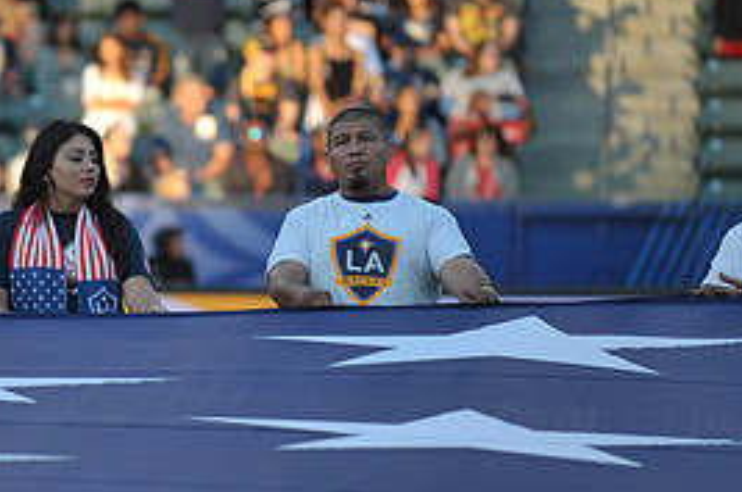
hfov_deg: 4.7
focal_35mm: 435
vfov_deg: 3.1
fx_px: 8950
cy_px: 231
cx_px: 108
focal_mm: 200
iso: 400
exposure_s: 1/1250
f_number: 2.8
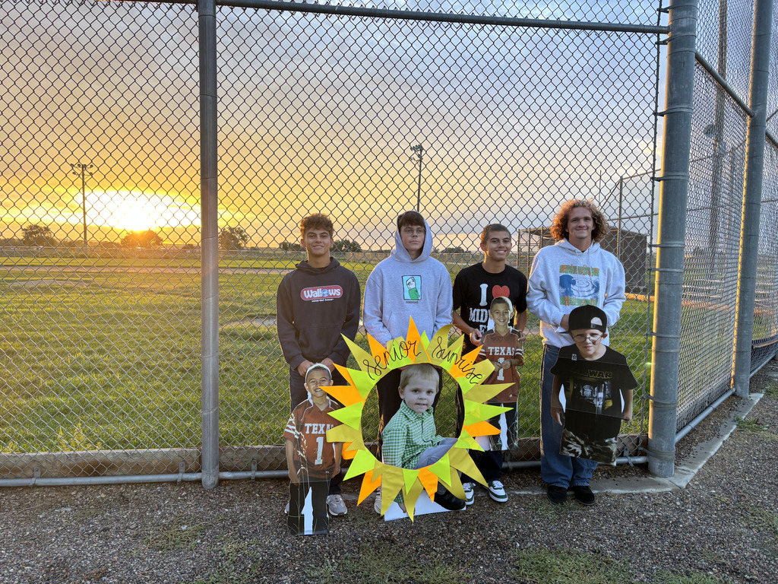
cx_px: 389
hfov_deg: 67.3
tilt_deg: -4.5
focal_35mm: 26
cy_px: 292
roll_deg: -0.8
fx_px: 584
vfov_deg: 53.1
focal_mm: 5.96
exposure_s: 1/121
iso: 64
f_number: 1.6
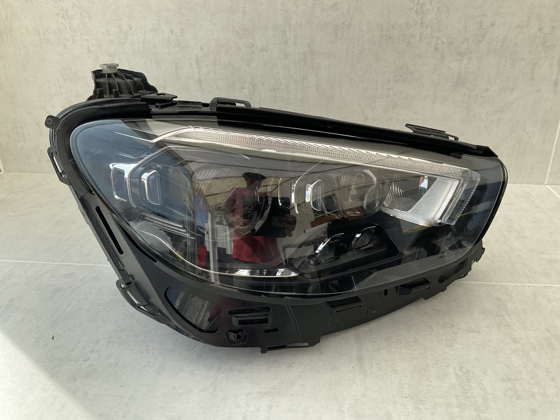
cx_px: 280
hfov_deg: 61.7
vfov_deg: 48.2
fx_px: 469
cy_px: 210
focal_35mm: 29
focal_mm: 3
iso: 16
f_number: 1.8
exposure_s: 1/829
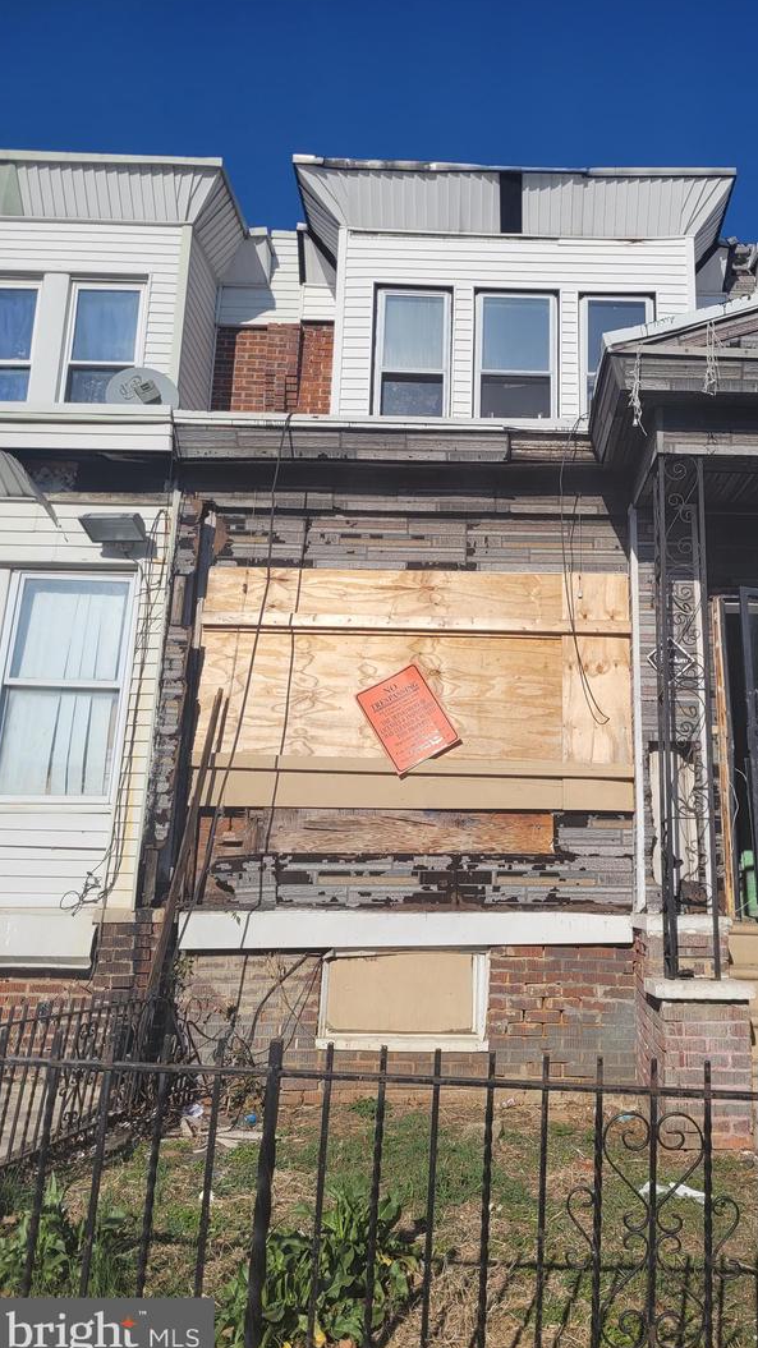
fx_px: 1037
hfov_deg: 39.7
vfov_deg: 66.1
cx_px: 507
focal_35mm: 29
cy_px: 681
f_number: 1.8
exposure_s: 1/4717
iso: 40
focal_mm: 5.4
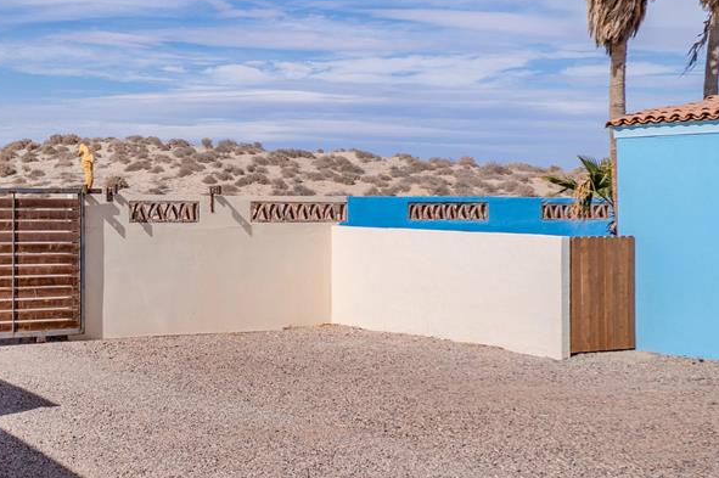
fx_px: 1038
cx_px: 139
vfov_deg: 25.8
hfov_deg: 36.8
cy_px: 163
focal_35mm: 52
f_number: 4
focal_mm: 20
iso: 80
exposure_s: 1/4000
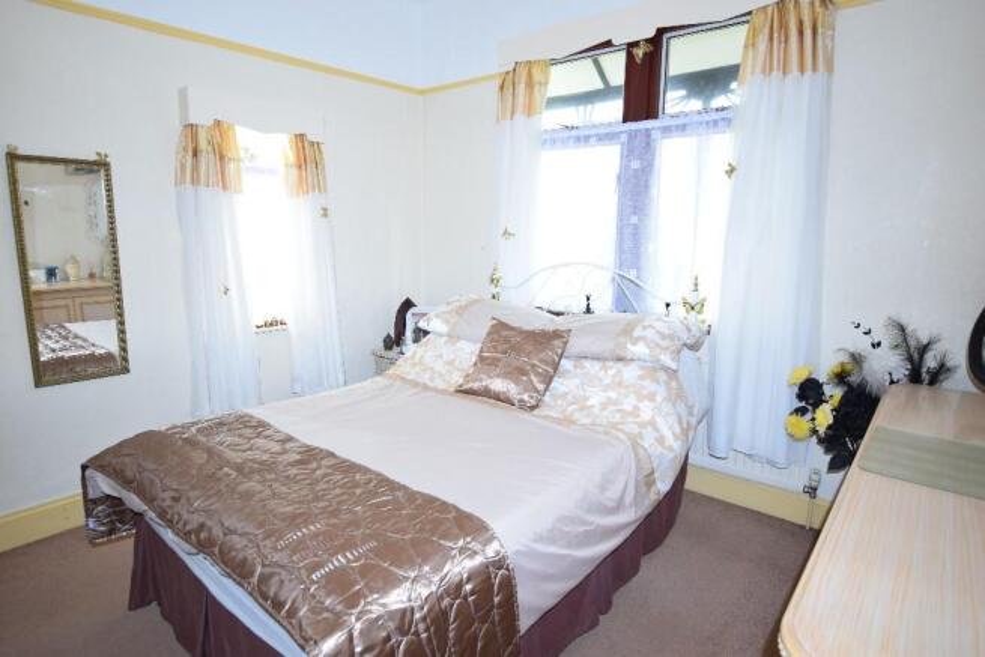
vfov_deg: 63.2
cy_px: 328
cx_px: 492
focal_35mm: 20
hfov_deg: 85.4
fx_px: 534
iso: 450
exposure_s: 1/60
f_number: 4
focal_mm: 13
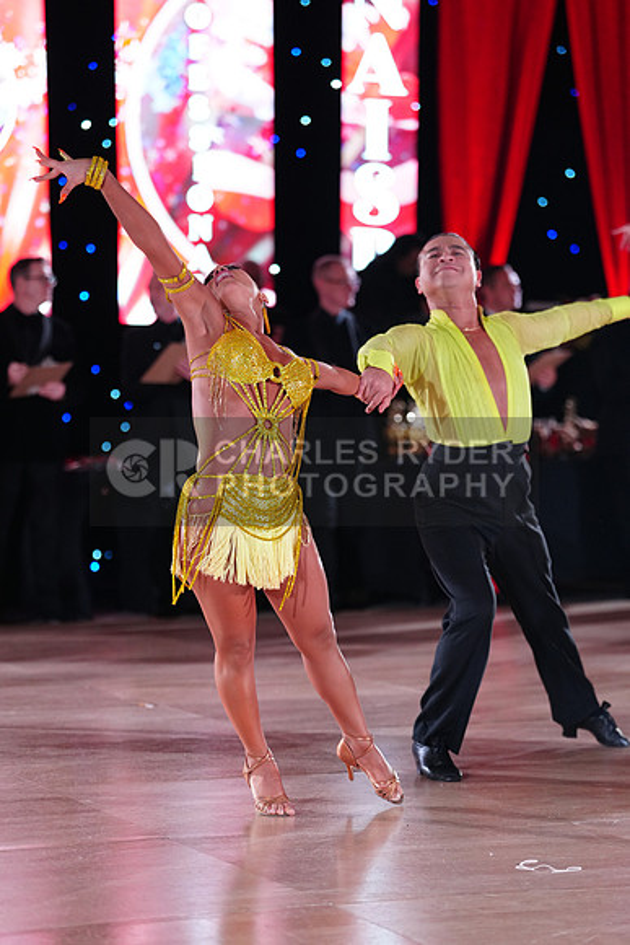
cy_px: 472
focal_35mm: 109
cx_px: 315
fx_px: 2859
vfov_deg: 18.8
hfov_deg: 12.6
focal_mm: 109
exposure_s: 1/320
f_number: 2.8
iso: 2500
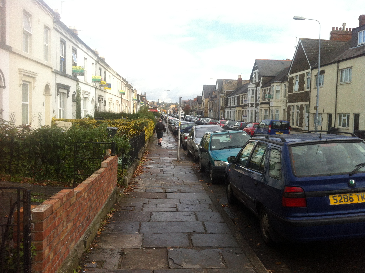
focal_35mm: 35
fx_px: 369
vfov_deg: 40.6
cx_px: 182
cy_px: 136
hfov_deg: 52.7
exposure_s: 1/736
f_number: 2.8
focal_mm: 3.85
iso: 80
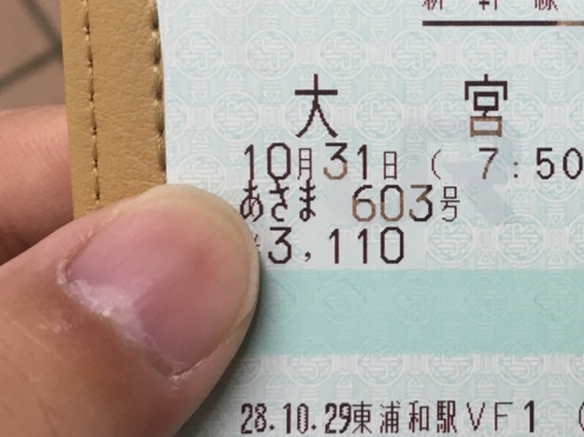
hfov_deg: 31.1
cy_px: 144
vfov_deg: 24.3
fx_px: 1012
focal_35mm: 60
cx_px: 497
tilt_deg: -70.6
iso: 32
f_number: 2.2
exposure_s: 1/30
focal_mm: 4.15
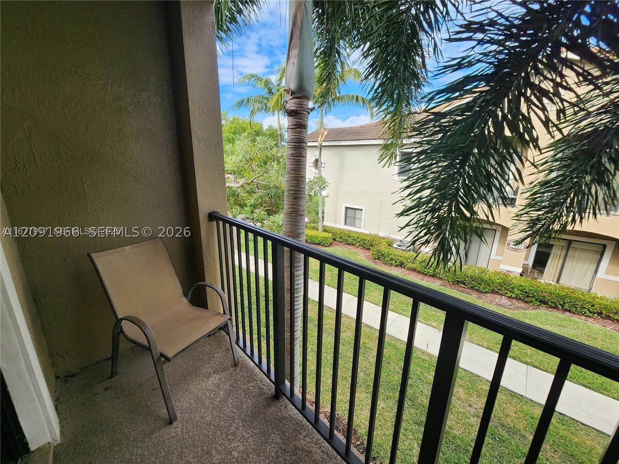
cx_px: 310
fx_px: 232
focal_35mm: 13
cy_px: 232
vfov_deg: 89.9
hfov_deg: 106.2
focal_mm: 2.2
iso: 50
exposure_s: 1/434
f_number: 2.2
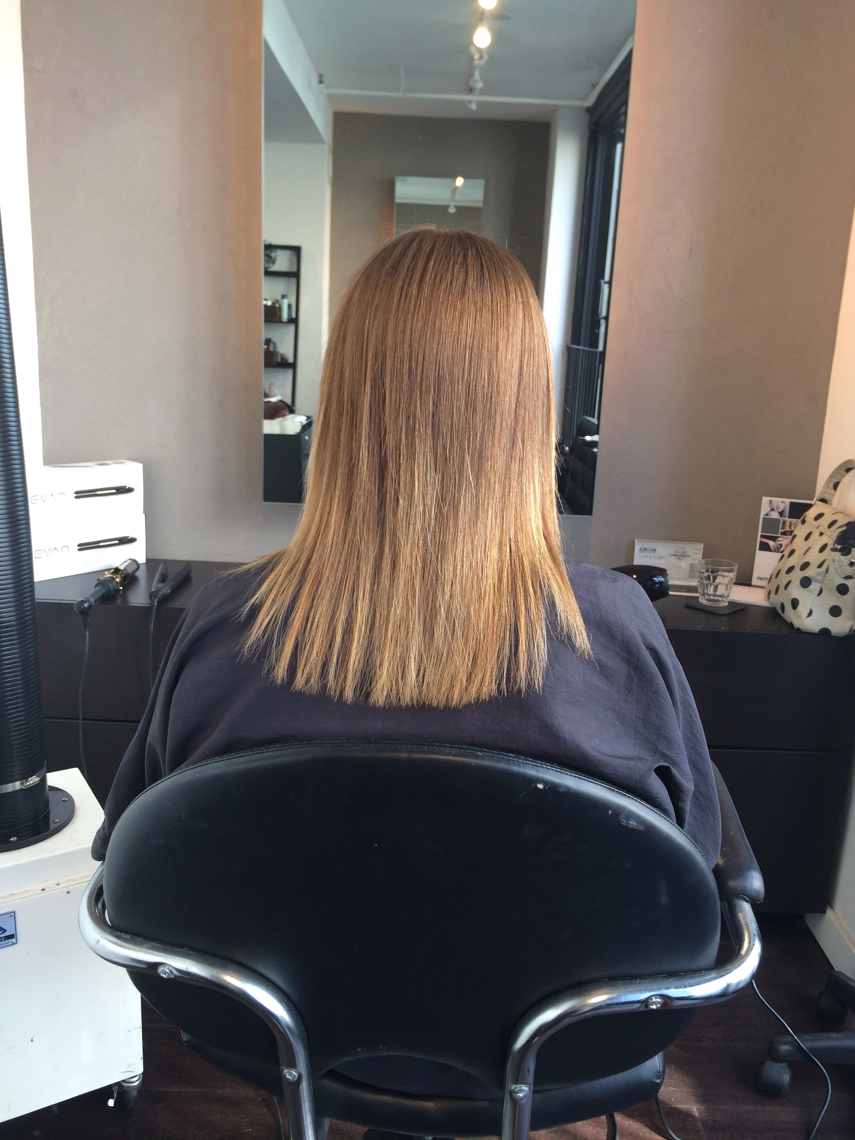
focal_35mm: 30
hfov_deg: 46.8
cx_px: 428
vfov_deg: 60.0
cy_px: 570
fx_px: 988
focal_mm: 4.12
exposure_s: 1/60
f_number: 2.2
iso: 50
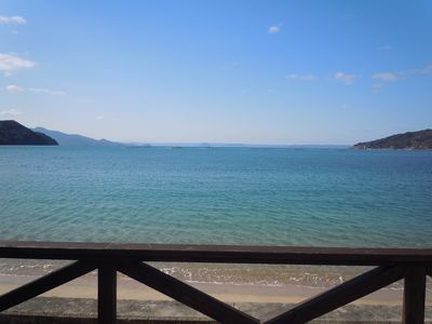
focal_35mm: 28
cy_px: 162
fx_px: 349
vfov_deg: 49.7
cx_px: 216
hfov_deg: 63.4
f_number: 7.4
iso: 100
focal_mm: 5
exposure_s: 1/320
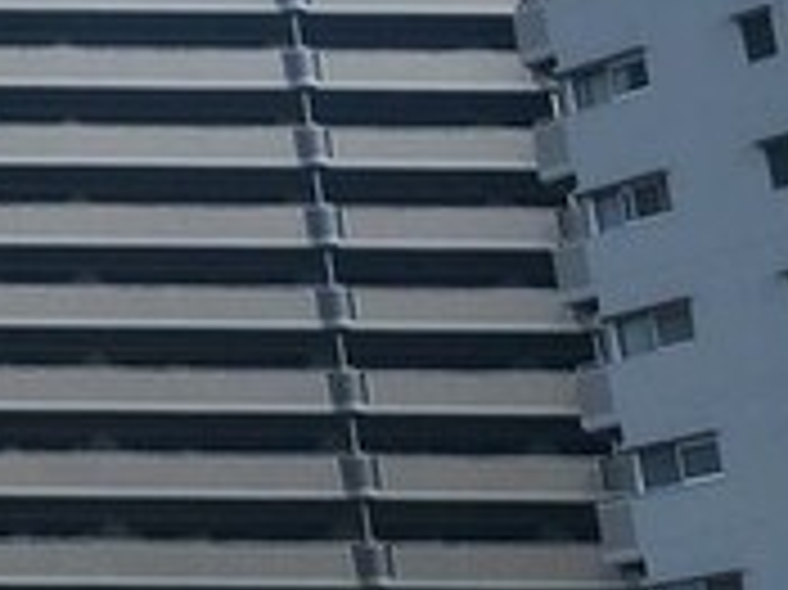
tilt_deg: +20.0
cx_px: -646
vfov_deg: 12.4
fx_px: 2707
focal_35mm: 119
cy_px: 198
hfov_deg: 14.5
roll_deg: -0.1
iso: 25
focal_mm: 4.15
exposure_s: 1/1282
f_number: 2.2
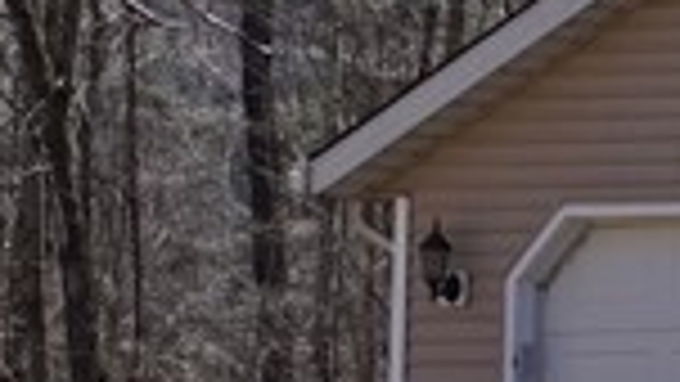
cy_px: -90
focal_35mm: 306
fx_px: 5514
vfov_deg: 4.0
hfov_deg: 6.8
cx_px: 1423
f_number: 11
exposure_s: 1/80
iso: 100
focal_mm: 27
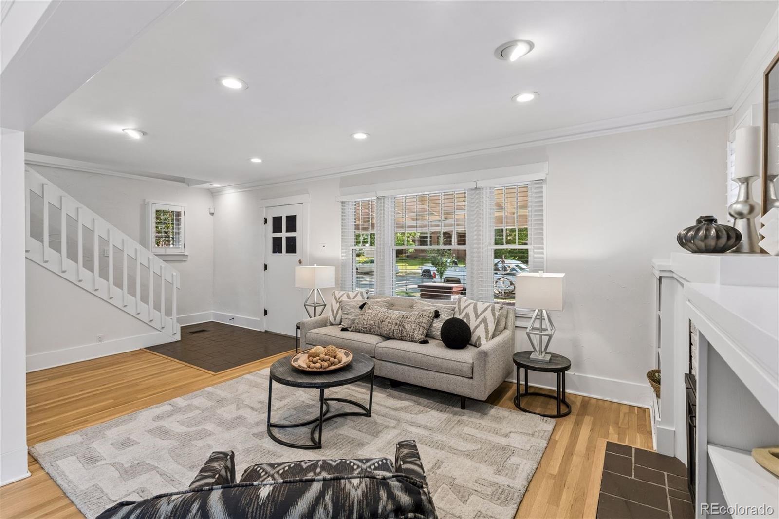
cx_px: 390
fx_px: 368
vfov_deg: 70.4
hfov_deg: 93.3
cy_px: 260
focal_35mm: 17
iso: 400
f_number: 9
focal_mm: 17
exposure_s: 1/10
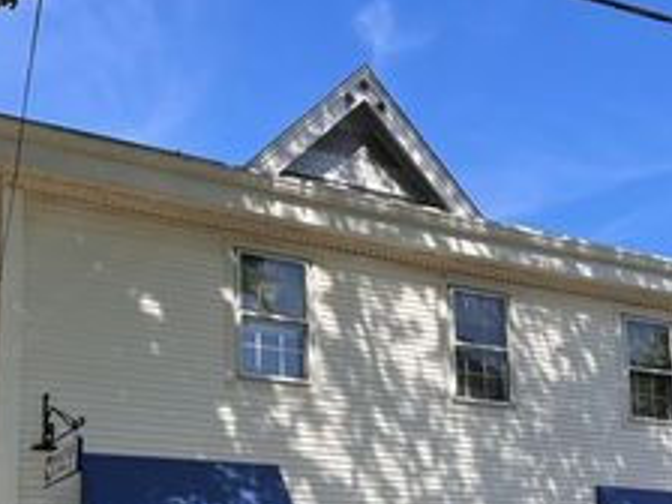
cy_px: 464
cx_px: 381
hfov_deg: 33.2
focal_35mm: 58
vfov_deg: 24.4
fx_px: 1126
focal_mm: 5.7
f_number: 1.5
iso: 50
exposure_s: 1/3165
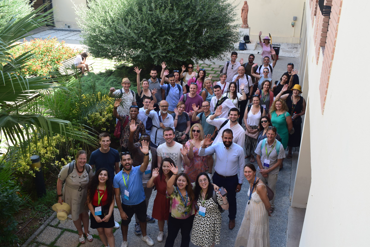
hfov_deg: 53.8
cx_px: 188
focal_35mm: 36
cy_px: 120
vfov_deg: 37.3
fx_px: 365
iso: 400
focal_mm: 23
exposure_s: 1/125
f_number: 9
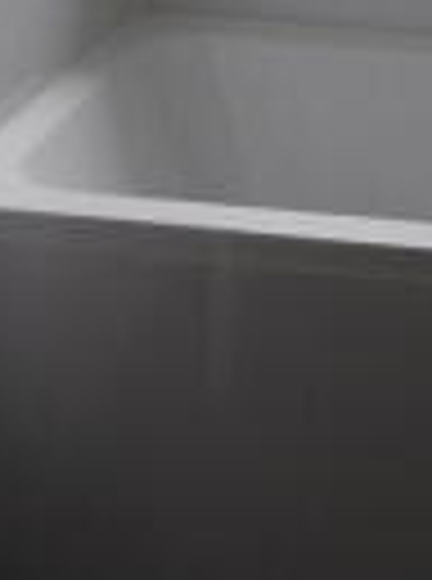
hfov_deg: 16.3
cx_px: 567
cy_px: -214
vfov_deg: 20.6
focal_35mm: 85
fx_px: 1421
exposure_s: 1/100
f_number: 3.4
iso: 125
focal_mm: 4.5
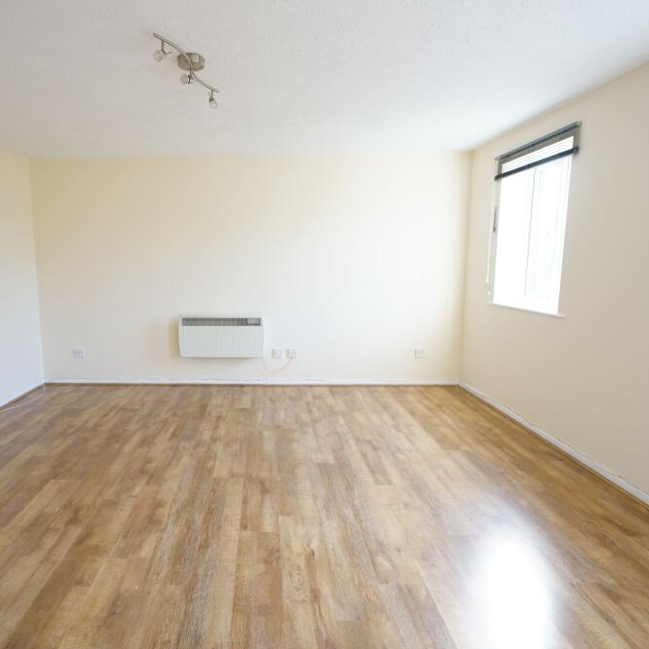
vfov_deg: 72.1
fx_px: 445
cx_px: 249
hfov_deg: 71.1
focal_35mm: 21
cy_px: 324
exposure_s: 1/50
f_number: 4.5
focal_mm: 16
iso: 400
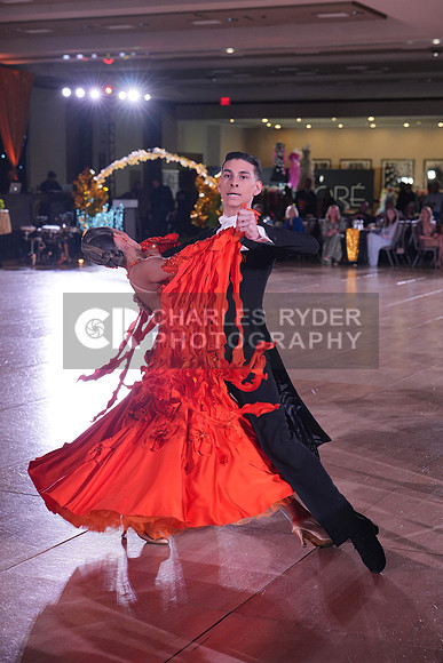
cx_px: 222
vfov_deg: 32.4
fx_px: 1144
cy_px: 332
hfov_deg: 21.9
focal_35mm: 62
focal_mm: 62
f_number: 4
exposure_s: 1/400
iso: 1250
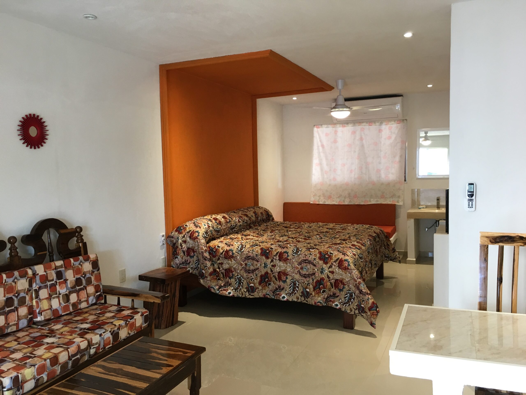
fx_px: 441
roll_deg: +0.8
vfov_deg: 48.2
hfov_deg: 61.7
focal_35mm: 29
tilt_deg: -2.3
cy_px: 198
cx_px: 263
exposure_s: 1/30
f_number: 2.2
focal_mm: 4.15
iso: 80
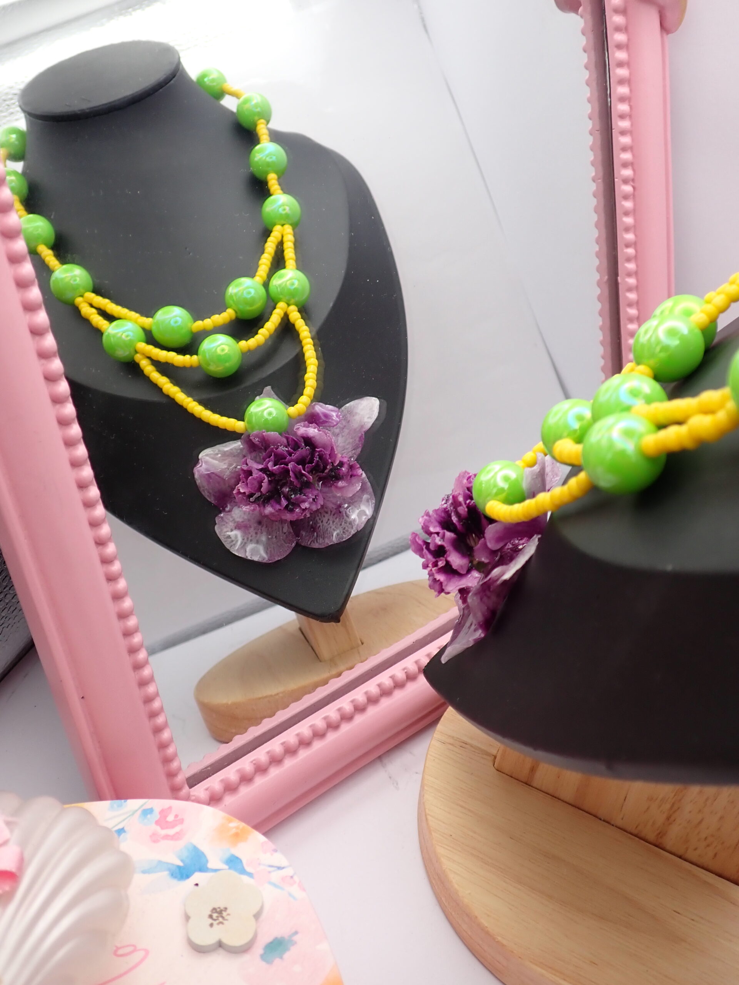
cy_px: 492
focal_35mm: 32
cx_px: 370
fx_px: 911
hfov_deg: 44.2
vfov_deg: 56.8
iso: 160
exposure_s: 1/125
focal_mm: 5.79
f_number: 2.4
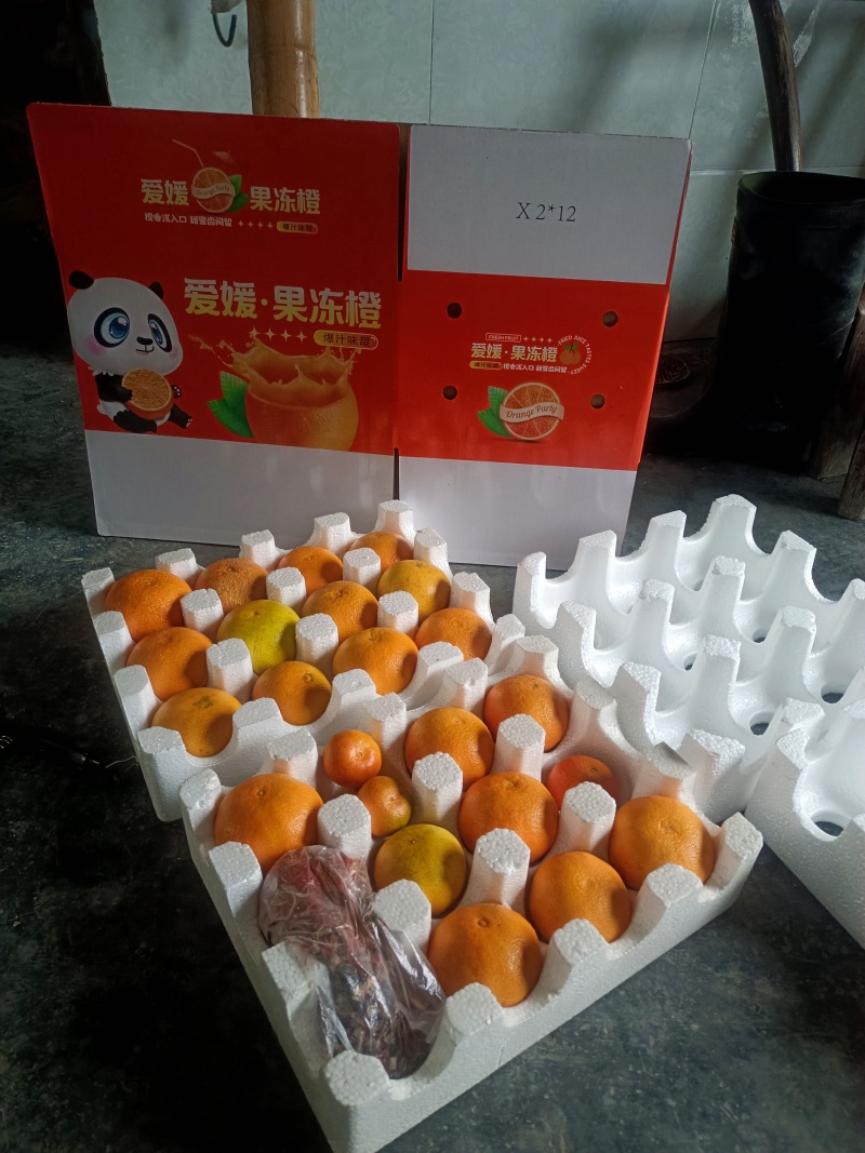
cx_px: 432
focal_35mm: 25
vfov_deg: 69.4
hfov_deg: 54.9
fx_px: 833
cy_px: 576
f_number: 1.79
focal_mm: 4.71
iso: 3491
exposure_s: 1/16.7
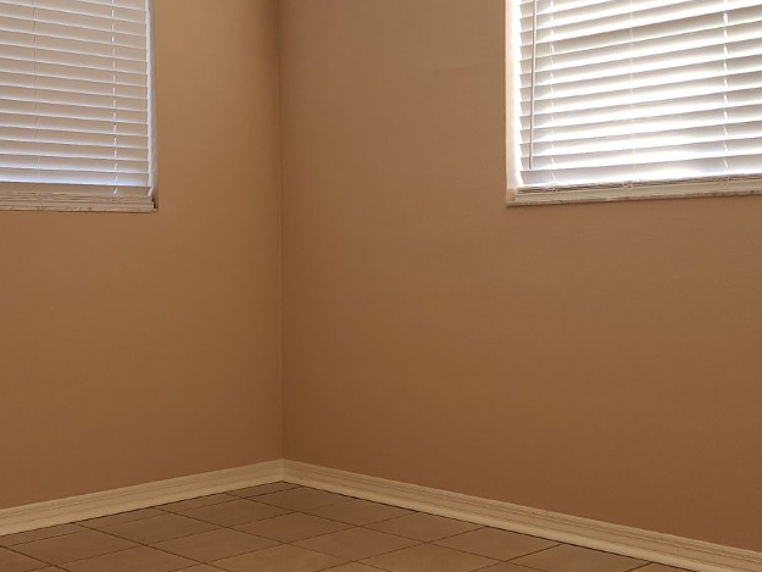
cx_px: 363
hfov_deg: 36.2
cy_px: 298
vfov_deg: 27.5
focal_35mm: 53
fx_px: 1167
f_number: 1.8
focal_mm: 6.4
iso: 25
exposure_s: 1/60
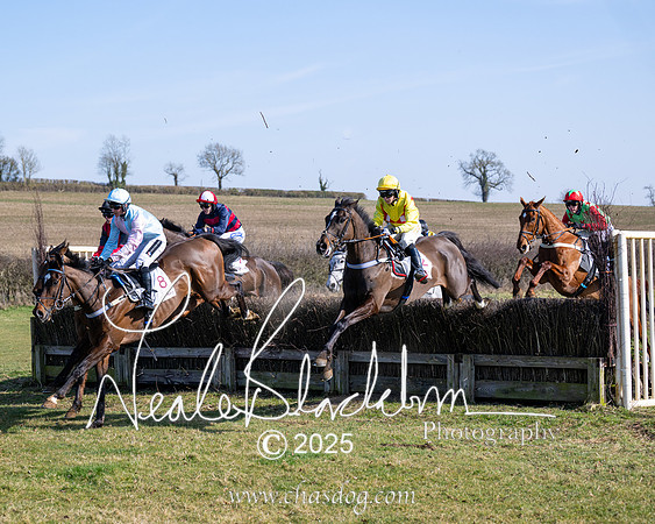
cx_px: 262
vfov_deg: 18.7
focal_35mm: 82
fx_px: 1593
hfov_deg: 23.2
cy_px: 262
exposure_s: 1/2000
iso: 200
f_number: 4
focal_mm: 70
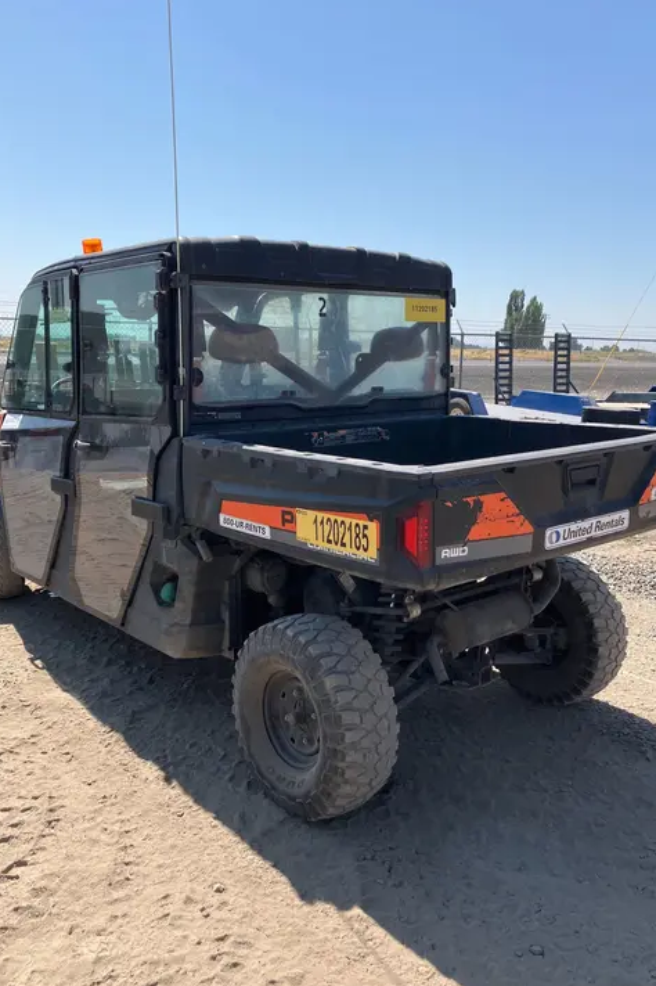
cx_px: 350
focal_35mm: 30
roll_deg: -0.3
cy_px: 494
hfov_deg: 43.5
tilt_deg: -3.7
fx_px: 821
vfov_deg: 62.0
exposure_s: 1/1869
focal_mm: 3.99
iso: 32
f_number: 1.8
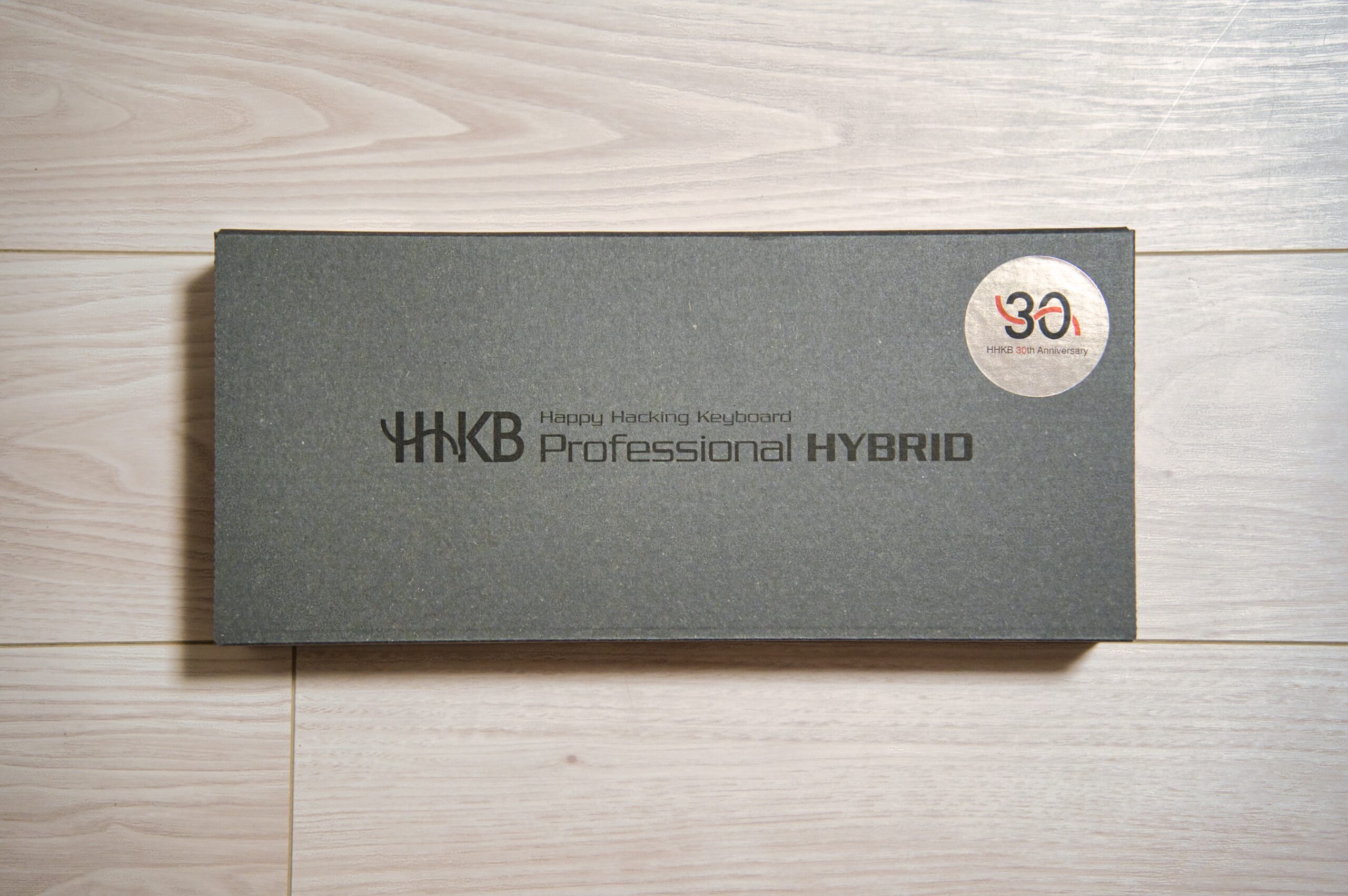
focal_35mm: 64
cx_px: 674
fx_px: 2395
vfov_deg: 21.2
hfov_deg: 31.4
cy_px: 448
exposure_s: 1/125
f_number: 4
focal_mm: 64
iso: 2500
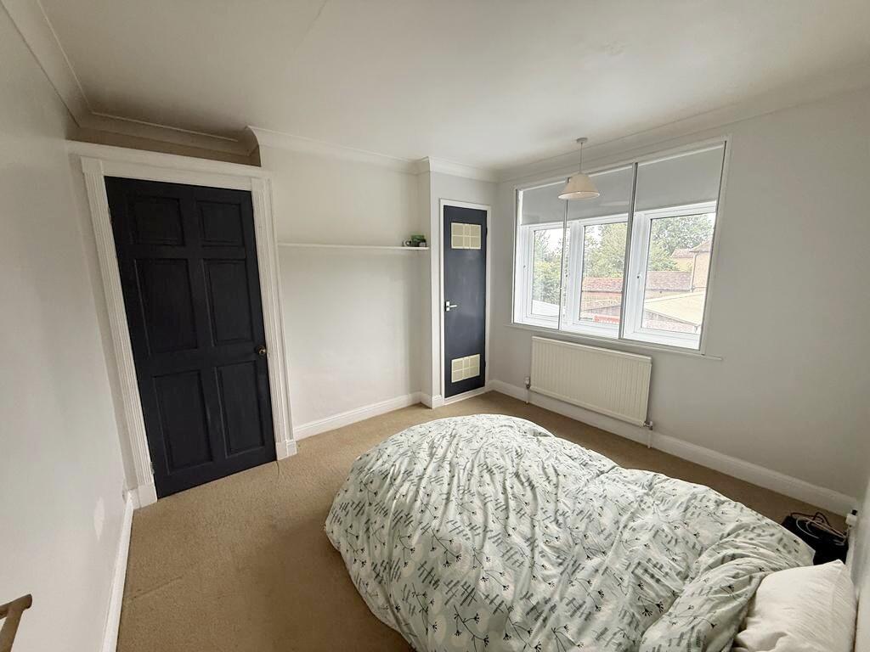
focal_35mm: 14
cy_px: 326
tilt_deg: -9.6
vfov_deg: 85.7
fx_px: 352
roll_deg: +0.7
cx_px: 435
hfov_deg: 102.1
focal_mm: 2.22
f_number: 2.2
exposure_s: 1/99
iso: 160
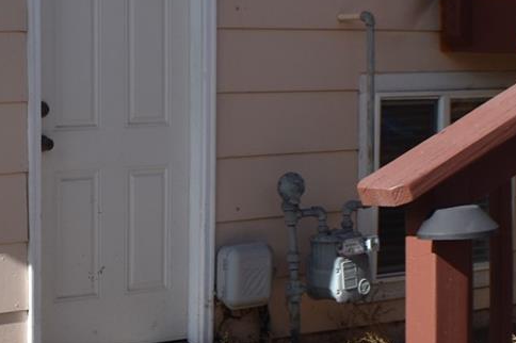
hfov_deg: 16.5
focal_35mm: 119
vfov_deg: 11.5
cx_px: -91
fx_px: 1704
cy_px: 183
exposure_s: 1/400
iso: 200
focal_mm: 24
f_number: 10
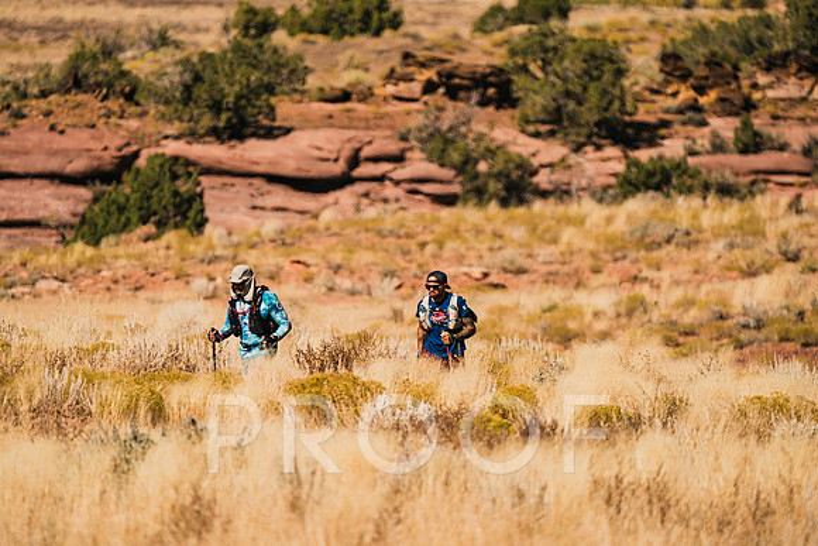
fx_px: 13636
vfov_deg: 2.3
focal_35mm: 600
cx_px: 409
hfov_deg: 3.4
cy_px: 273
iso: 160
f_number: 6.3
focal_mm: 600
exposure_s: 1/1250
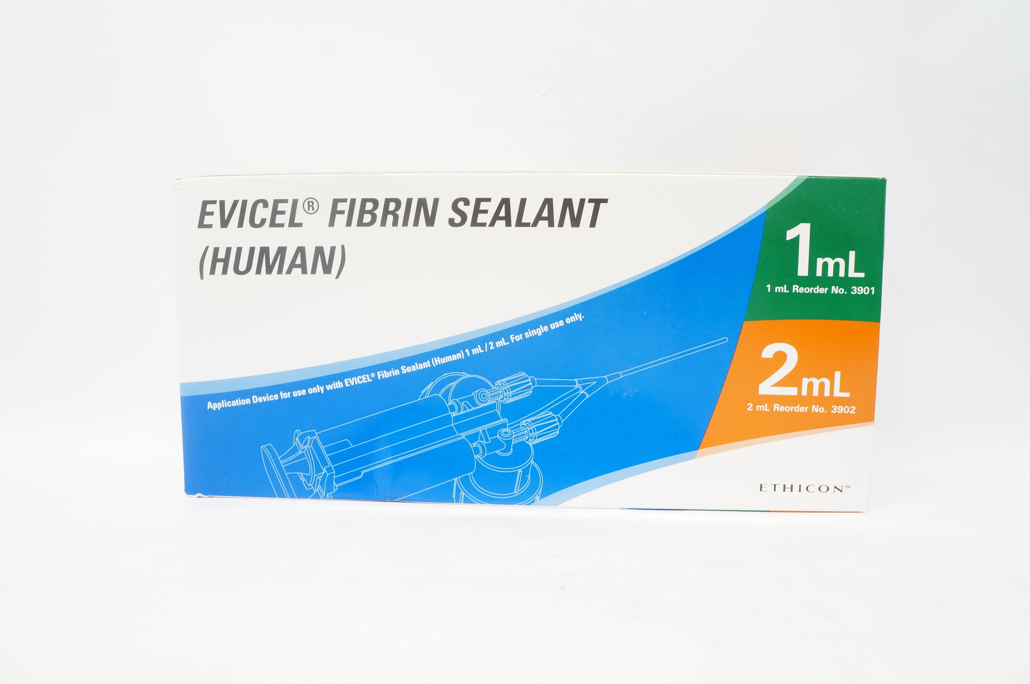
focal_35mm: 27
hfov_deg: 67.4
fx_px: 772
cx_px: 515
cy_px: 342
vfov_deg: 47.8
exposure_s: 1/30
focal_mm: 18
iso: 800
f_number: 8
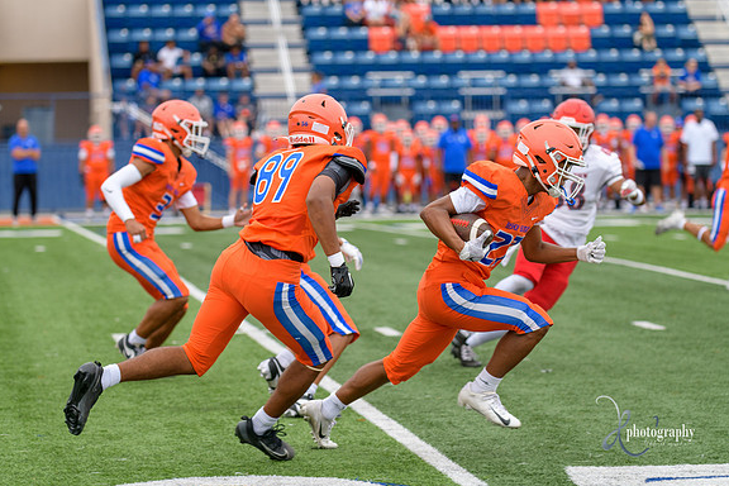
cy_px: 244
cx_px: 364
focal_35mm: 141
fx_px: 2855
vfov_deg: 9.7
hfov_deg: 14.6
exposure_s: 1/1000
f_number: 3.5
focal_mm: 140
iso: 500
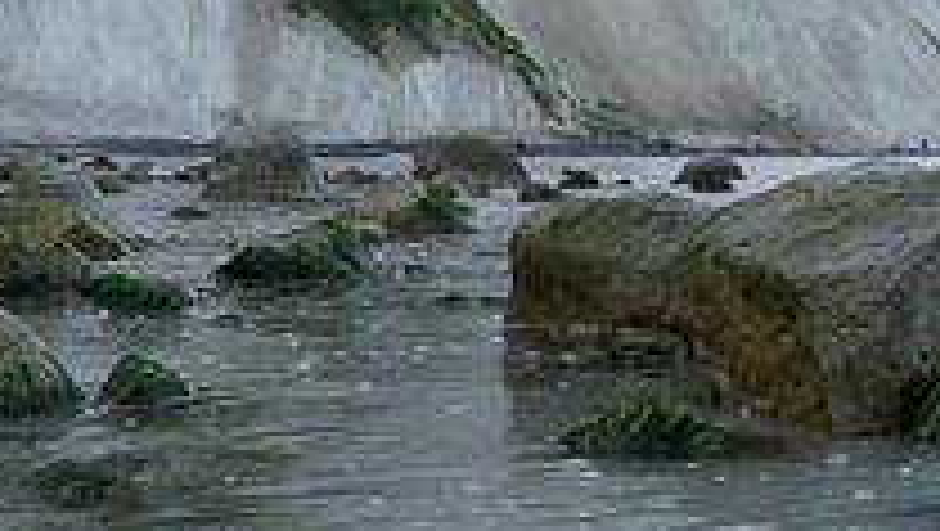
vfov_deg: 14.3
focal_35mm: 85
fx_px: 2110
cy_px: 227
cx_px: 1264
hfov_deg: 22.2
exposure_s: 1/200
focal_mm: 11
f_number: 8
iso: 100
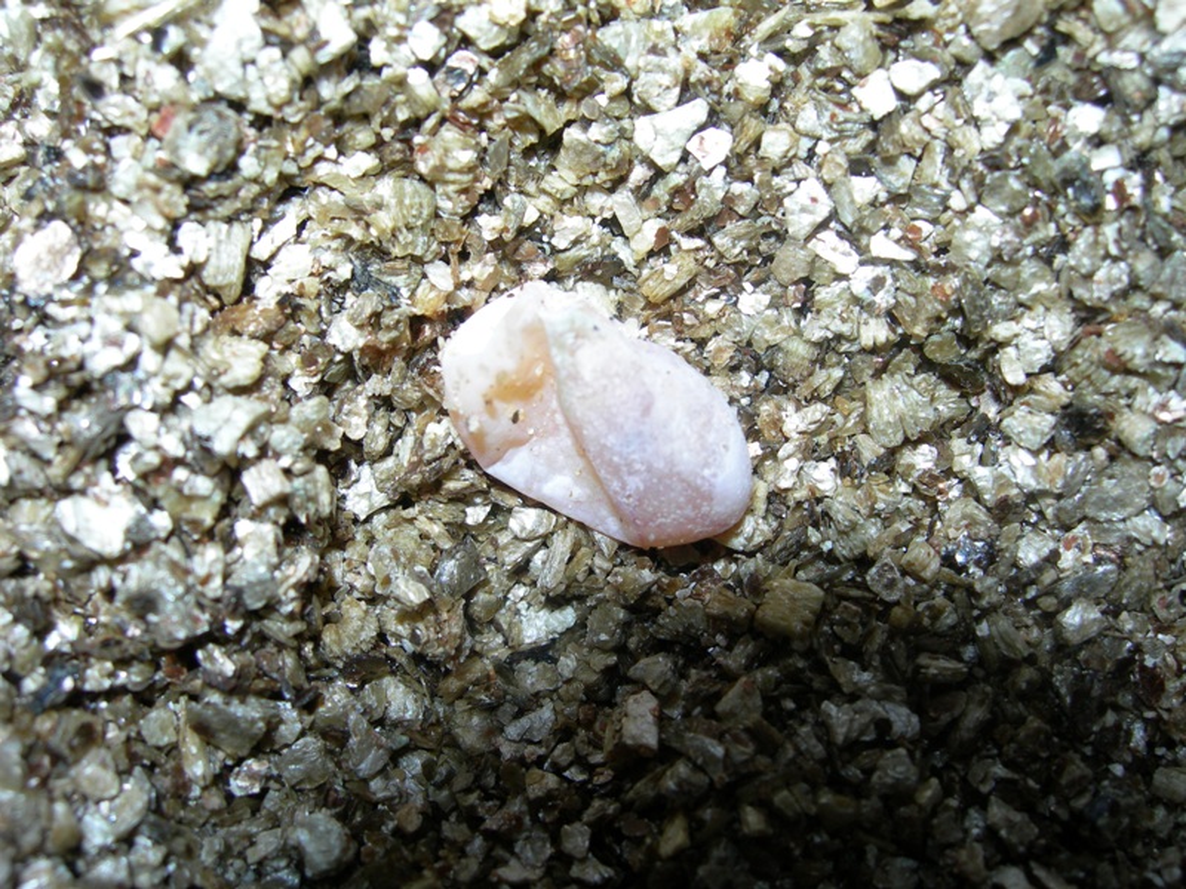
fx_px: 1302
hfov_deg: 49.0
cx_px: 593
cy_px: 444
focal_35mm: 38
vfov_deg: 37.7
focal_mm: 7.8
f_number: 4.8
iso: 50
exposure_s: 1/60.1
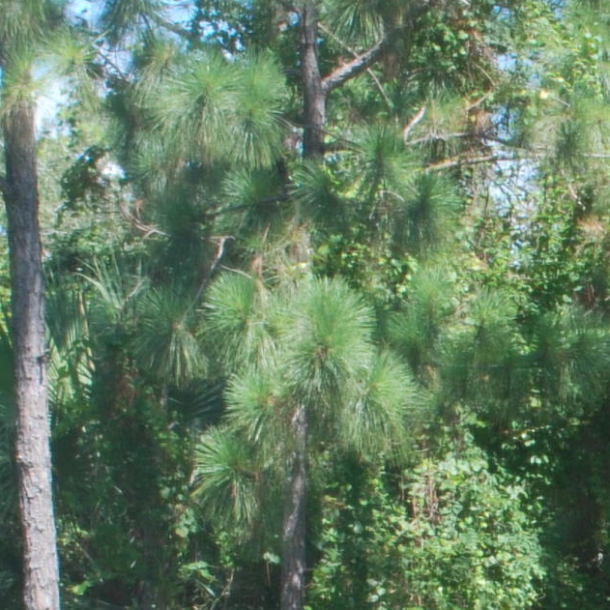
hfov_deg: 9.9
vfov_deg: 10.1
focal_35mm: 170
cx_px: 937
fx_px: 3389
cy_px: 717
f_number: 5.6
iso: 180
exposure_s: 1/125
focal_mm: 28
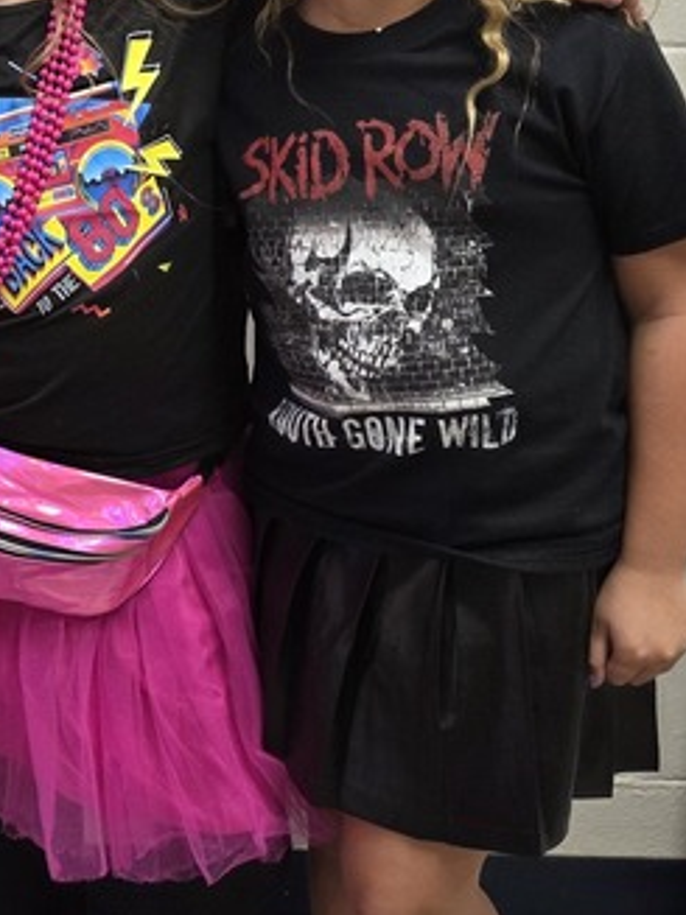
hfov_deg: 19.4
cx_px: -115
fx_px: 1904
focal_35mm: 72
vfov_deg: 26.7
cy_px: 227
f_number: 1.7
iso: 320
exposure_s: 1/120
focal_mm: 6.3
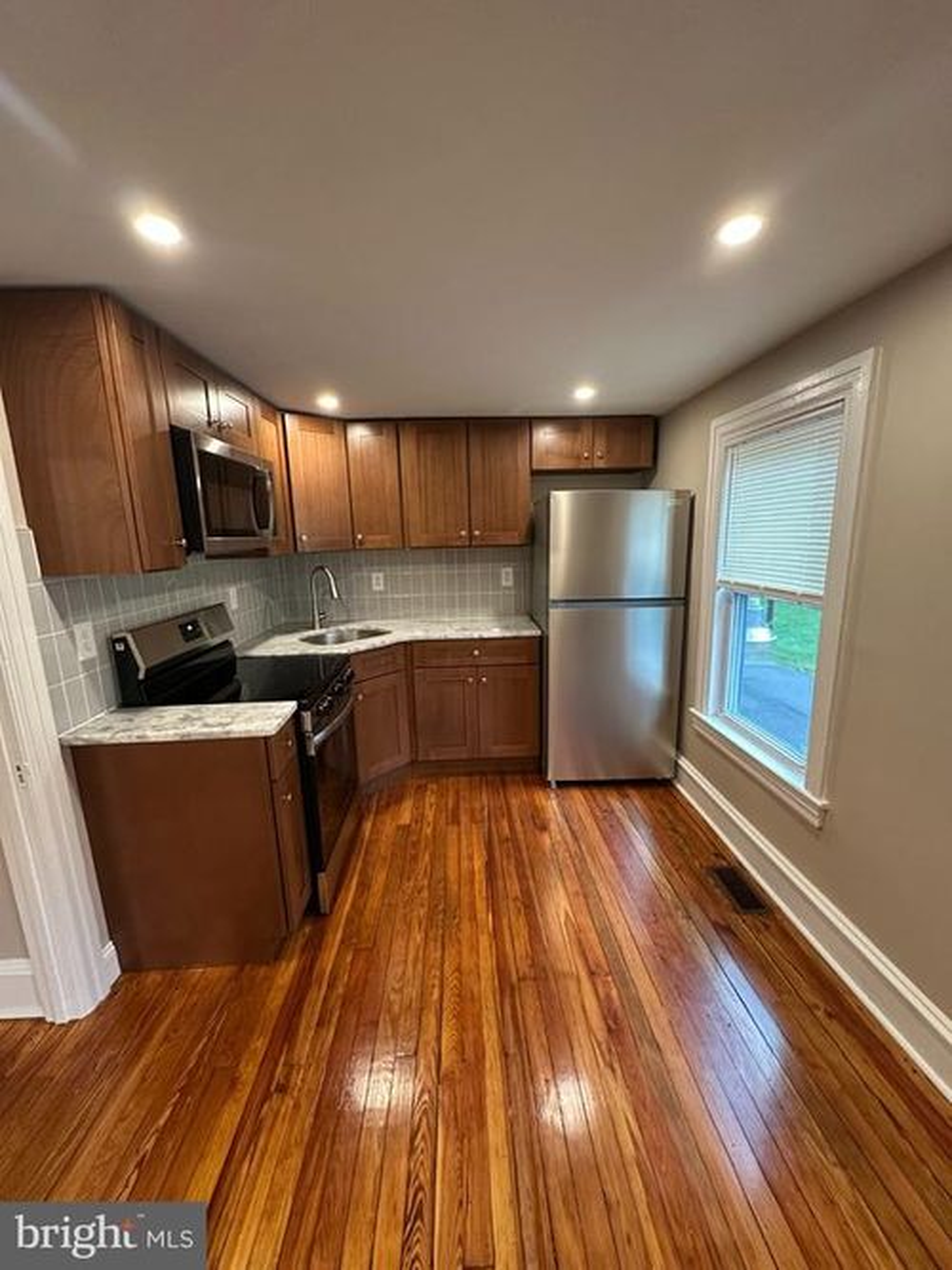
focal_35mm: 14
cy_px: 635
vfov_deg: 102.1
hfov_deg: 85.7
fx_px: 514
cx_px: 476
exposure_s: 1/60
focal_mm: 2.22
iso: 400
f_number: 2.2
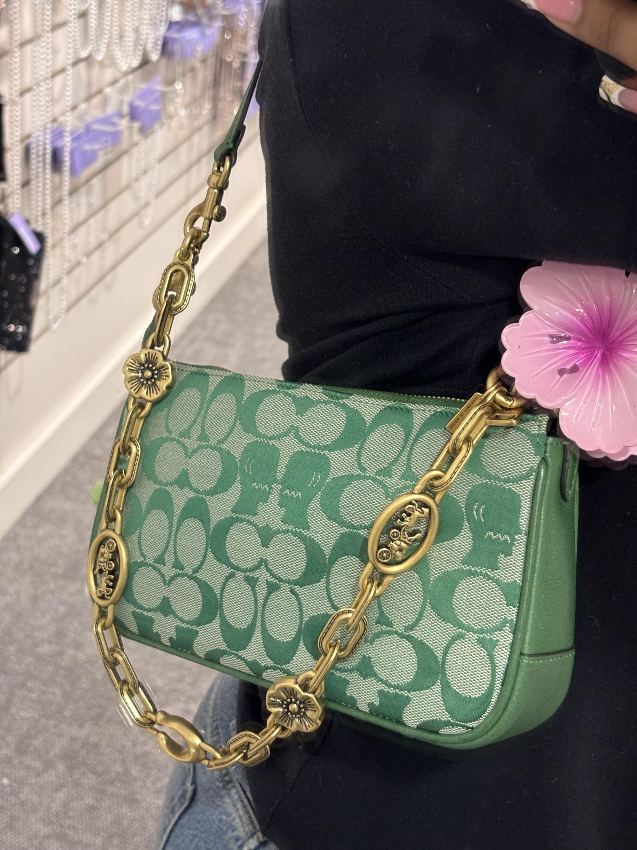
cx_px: 318
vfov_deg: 36.8
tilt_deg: -31.6
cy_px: 425
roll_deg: -8.3
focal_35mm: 52
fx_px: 1276
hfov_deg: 28.0
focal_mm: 5.96
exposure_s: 1/39
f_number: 1.6
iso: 160
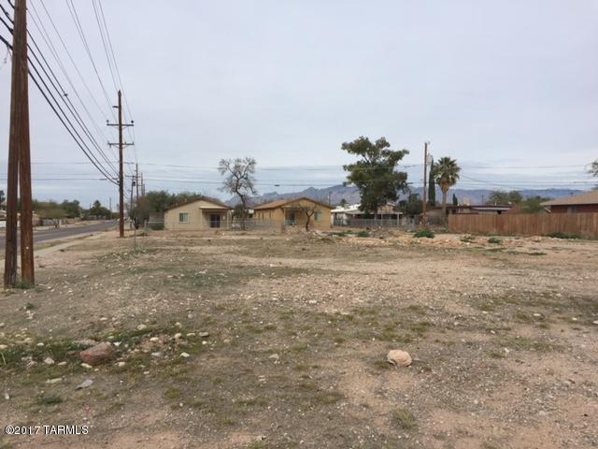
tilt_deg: -1.1
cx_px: 299
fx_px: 501
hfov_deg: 61.7
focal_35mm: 29
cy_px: 224
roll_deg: +0.1
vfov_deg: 48.2
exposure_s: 1/2639
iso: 32
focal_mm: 4.15
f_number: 2.2
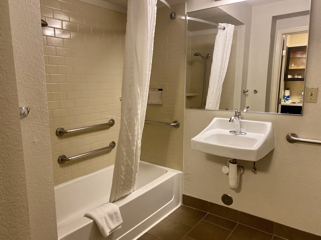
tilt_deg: -9.7
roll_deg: +0.3
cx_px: 160
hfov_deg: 67.3
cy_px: 120
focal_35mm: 26
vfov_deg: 53.1
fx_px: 241
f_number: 1.8
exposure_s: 1/40
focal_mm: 4.25
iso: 400
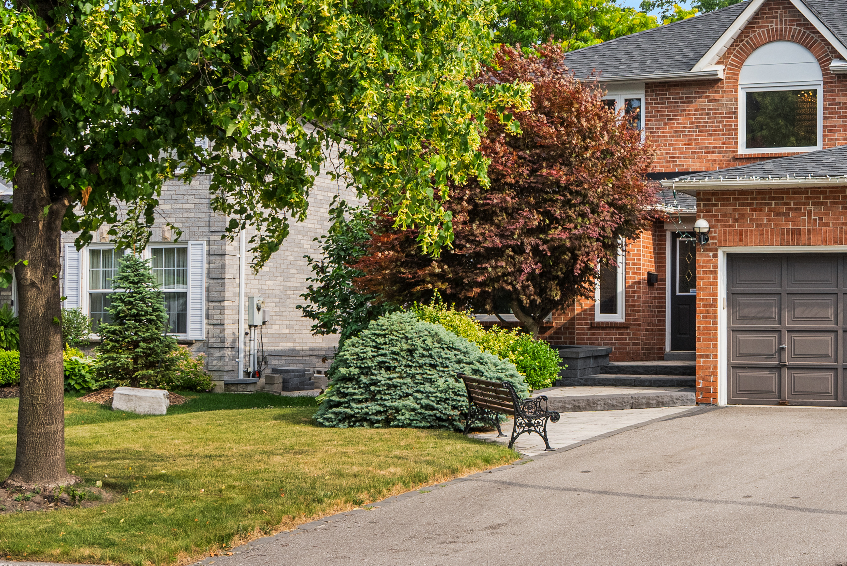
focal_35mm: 63
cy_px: 186
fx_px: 1483
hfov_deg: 31.2
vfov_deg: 21.5
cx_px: 653
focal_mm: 40
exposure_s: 1/320
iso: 400
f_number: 9
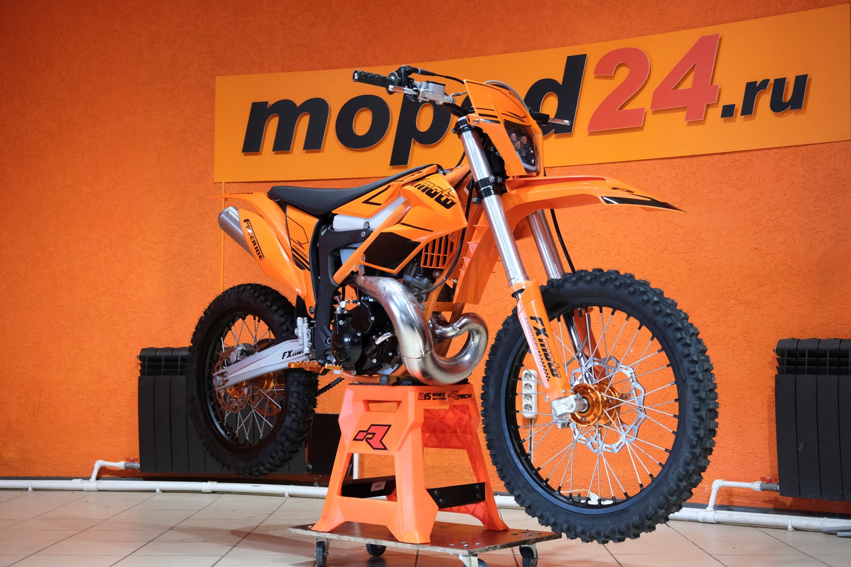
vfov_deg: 25.1
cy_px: 284
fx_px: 1277
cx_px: 426
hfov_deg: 36.9
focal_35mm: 54
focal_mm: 35.8
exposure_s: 1/100
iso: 2000
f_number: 4
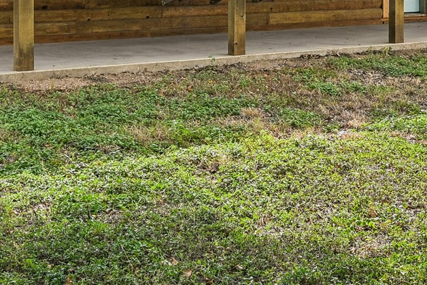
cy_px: -93
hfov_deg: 24.4
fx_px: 985
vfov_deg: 15.6
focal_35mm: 83
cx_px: 163
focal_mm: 24
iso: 100
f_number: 8
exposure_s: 1/100
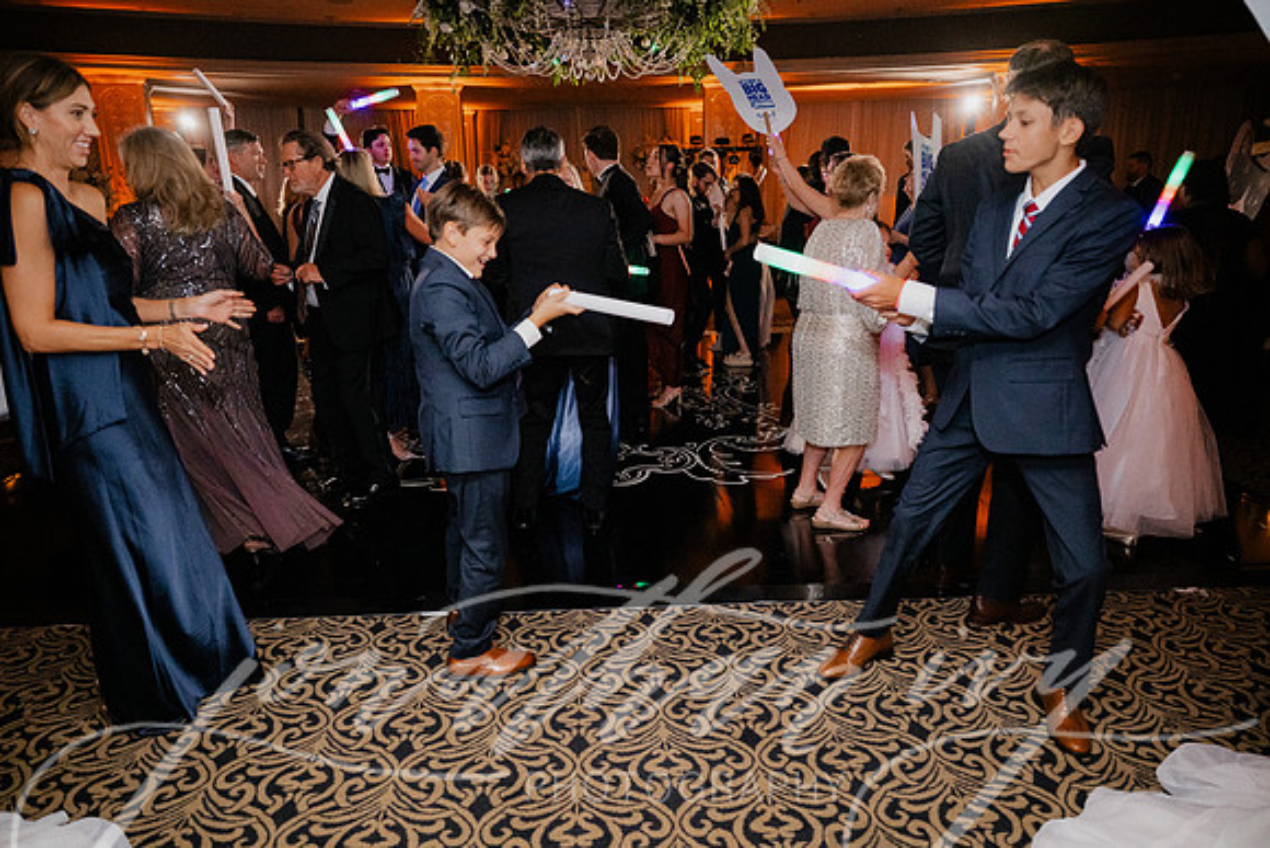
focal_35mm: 24
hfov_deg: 73.7
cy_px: 424
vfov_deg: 53.2
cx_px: 635
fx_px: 847
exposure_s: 1/160
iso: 3200
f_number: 2.8
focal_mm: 24
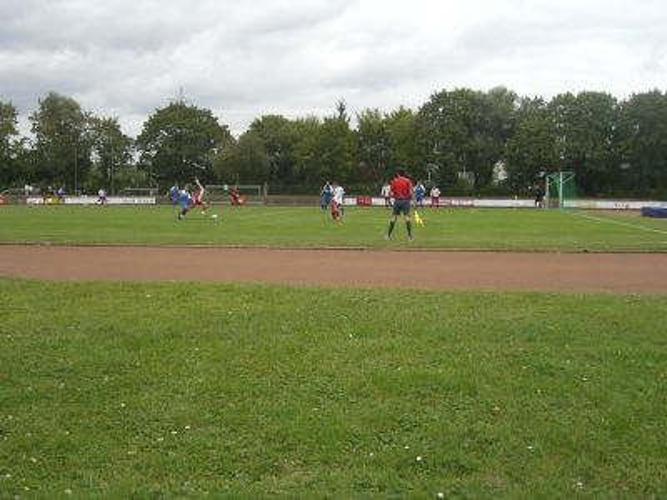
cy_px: 250
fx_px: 732
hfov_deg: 49.0
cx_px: 334
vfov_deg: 37.7
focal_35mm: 38
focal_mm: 7.9
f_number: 4
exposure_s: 1/320
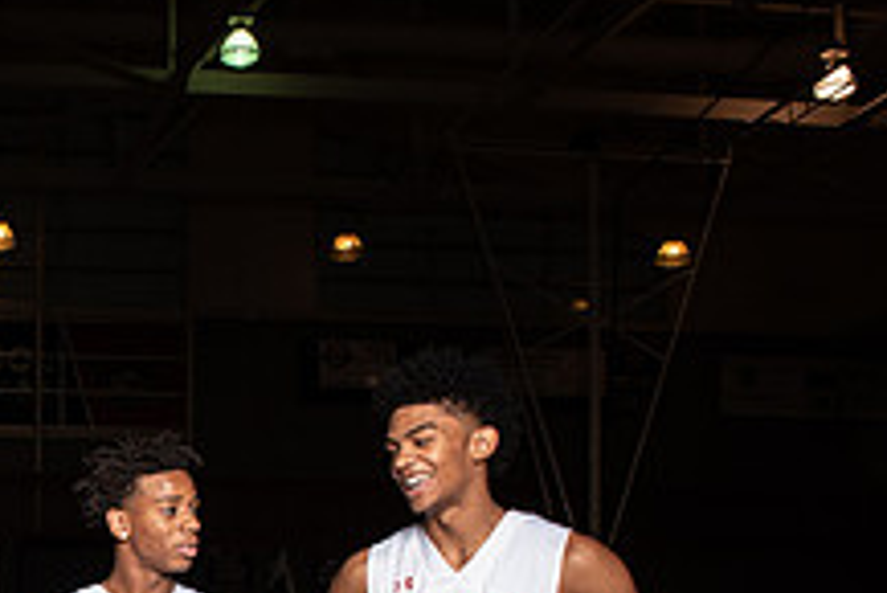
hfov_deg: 28.0
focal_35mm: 64
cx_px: -143
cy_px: 763
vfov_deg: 19.7
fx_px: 1578
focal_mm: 24
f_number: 14
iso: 320
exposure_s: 1/200
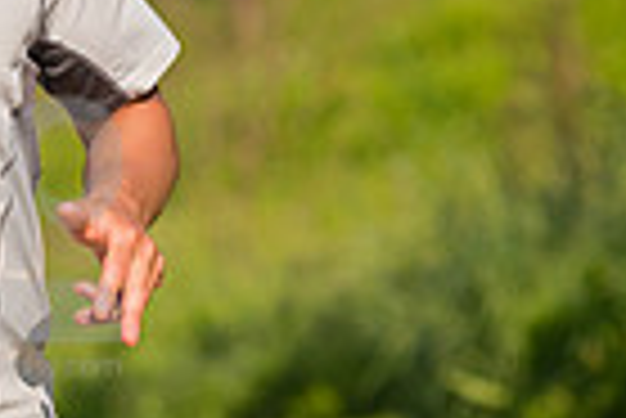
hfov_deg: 2.5
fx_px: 14535
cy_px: 222
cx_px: -14
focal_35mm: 835
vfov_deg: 1.7
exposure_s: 1/2000
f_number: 5.6
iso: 400
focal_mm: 200
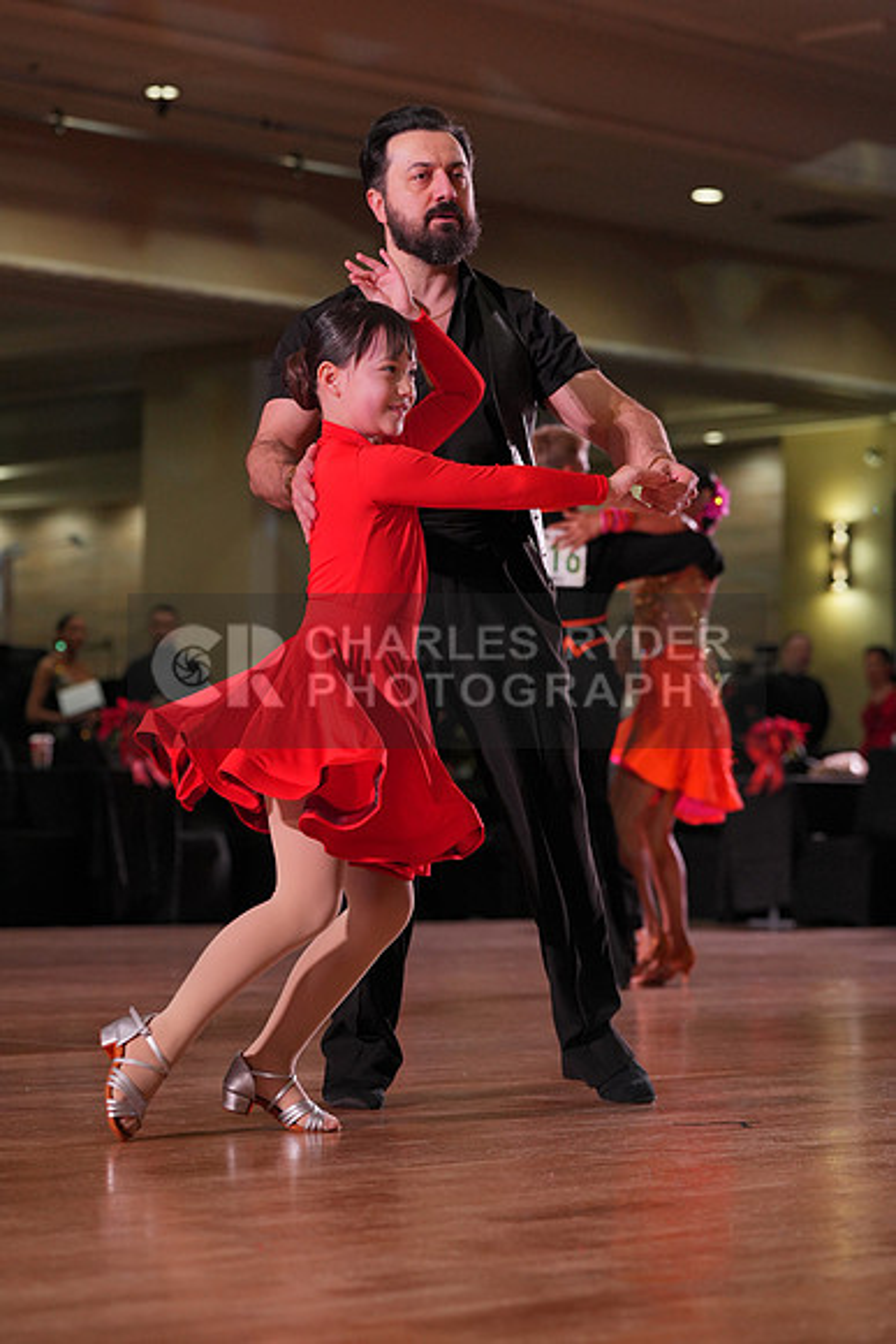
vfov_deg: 21.0
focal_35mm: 97
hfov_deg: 14.1
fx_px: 3619
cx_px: 448
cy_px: 672
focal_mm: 97
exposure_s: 1/500
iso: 1250
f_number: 4
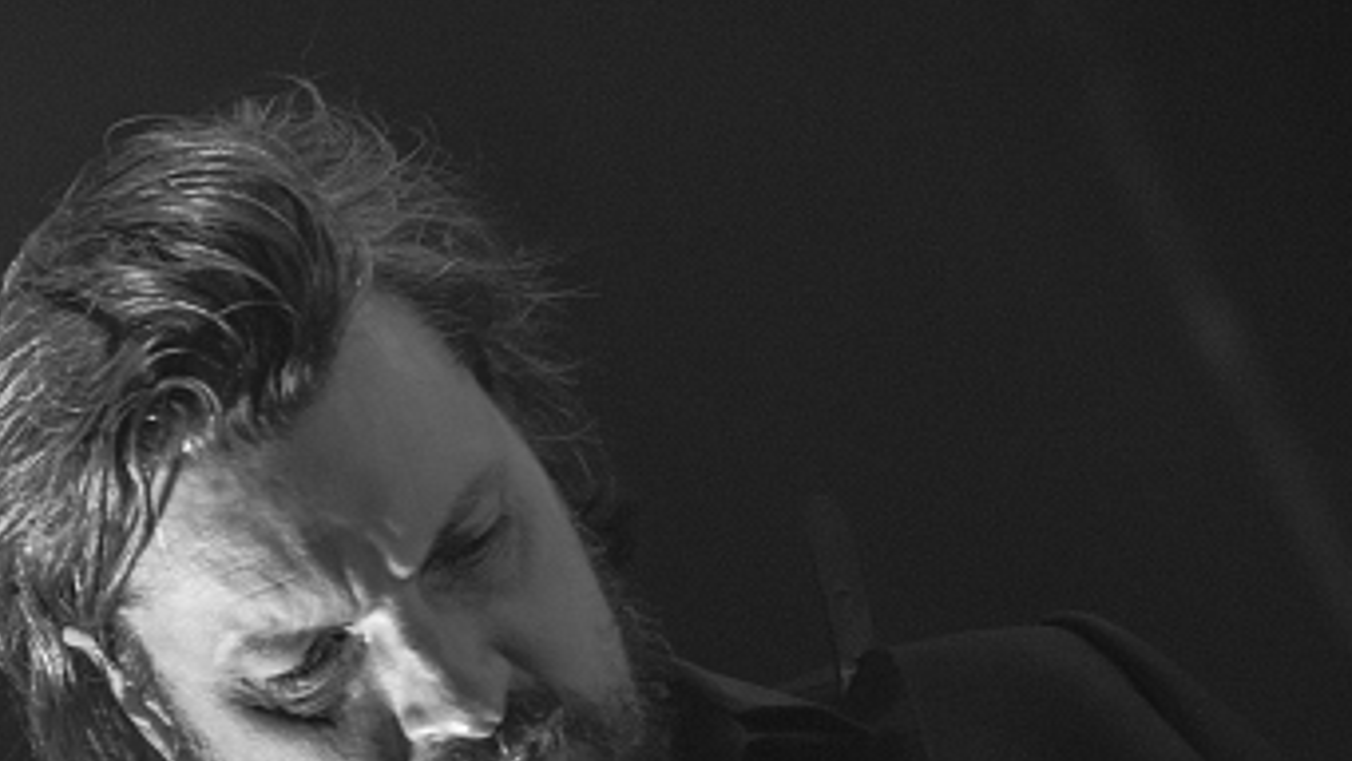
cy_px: 870
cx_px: 468
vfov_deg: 2.7
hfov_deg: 4.9
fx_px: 15885
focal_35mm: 443
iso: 2500
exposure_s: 1/80
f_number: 4.5
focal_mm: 200
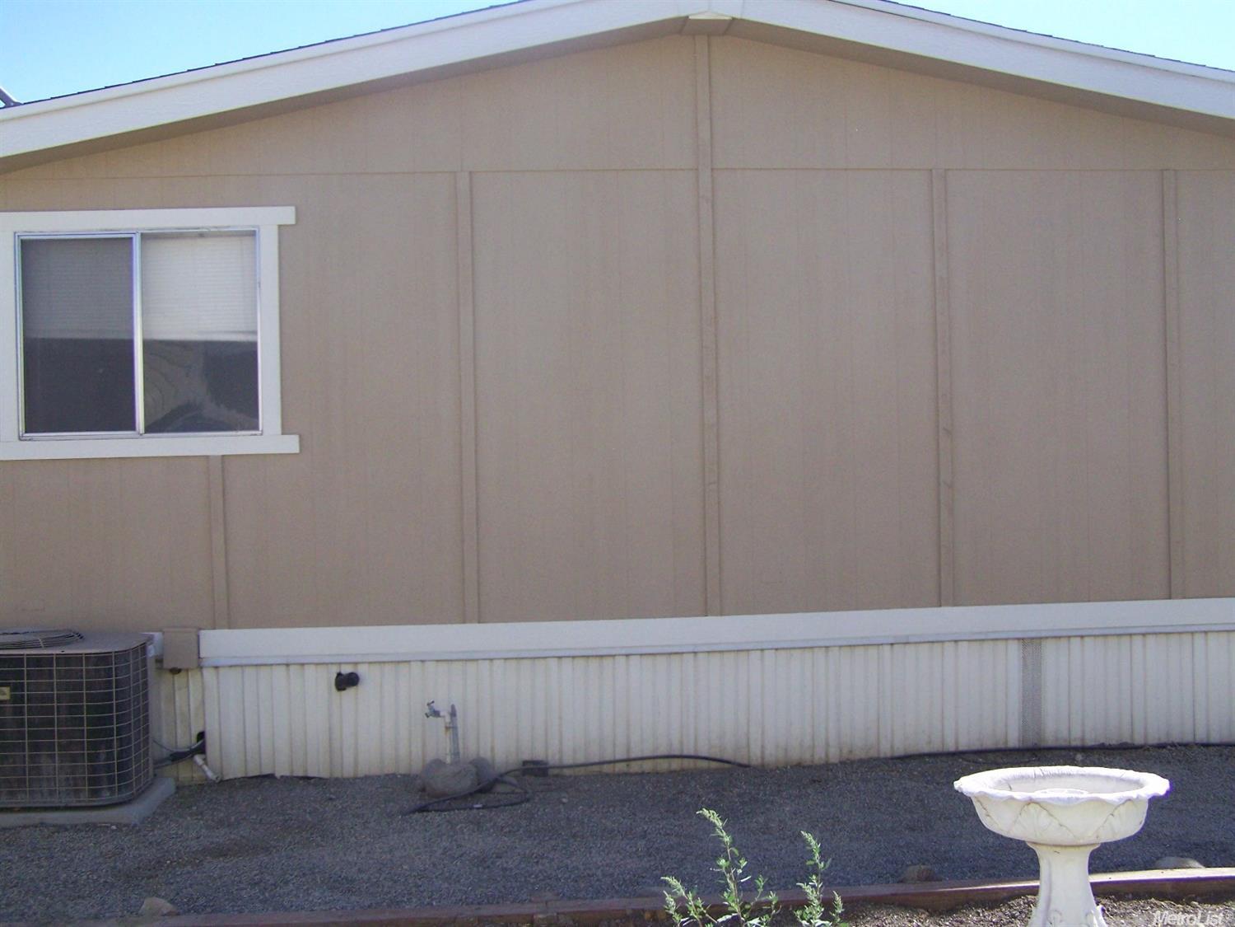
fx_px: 1356
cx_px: 618
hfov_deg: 49.0
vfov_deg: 37.7
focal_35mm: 38
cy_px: 464
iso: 160
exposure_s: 1/1000
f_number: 2.8
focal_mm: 6.3
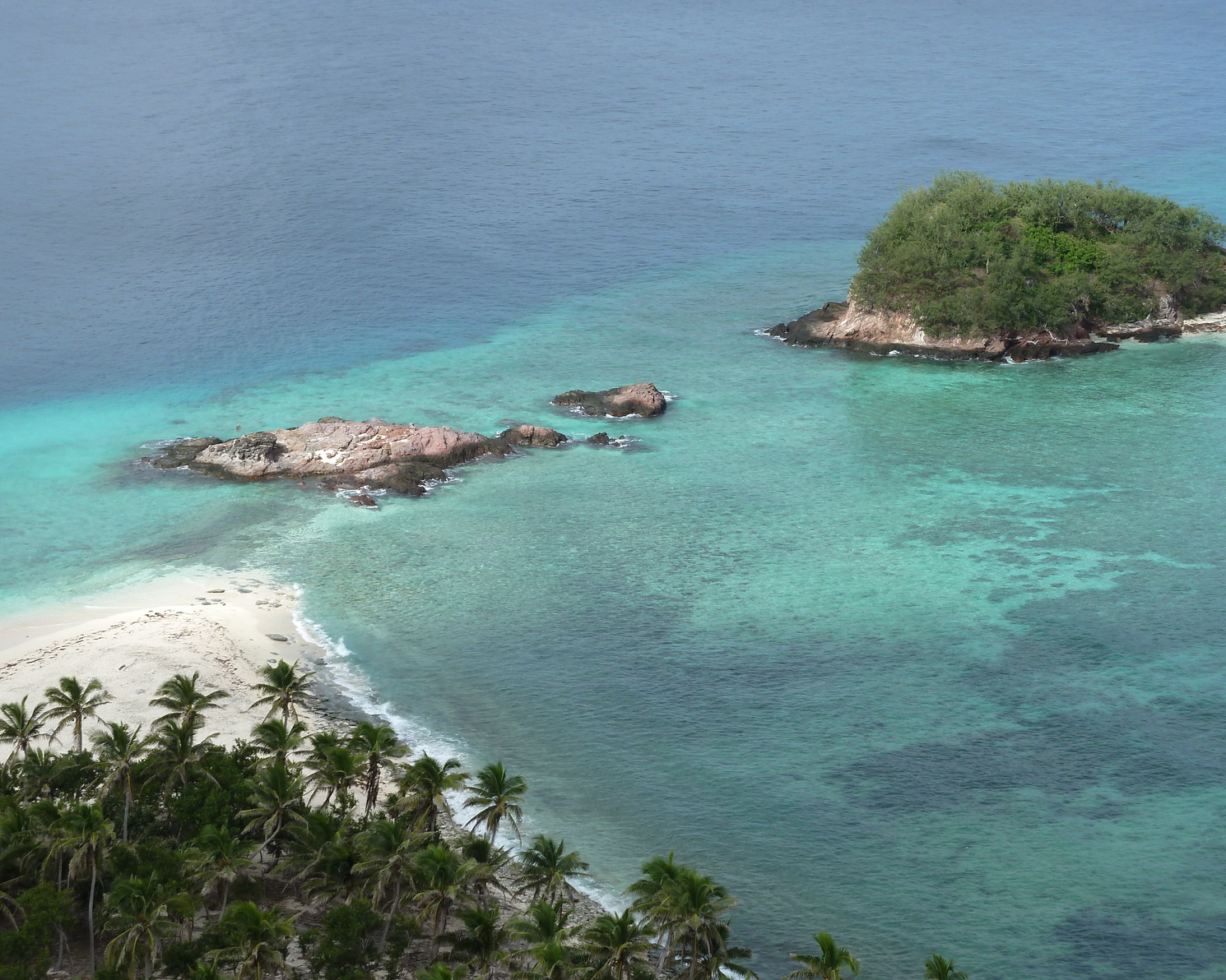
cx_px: 638
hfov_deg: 22.0
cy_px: 489
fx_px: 3157
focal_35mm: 87
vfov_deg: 17.7
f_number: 4.5
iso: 80
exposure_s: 1/400
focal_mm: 13.7
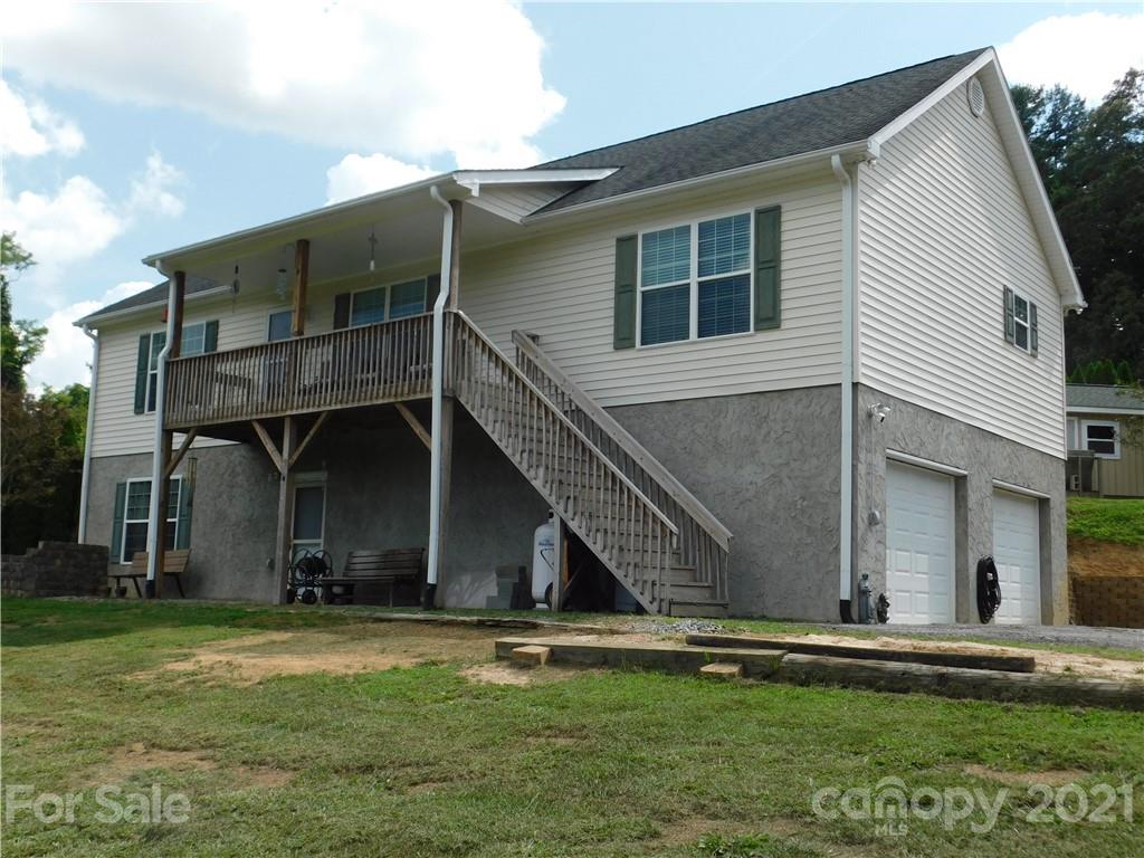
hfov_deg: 51.4
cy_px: 429
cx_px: 572
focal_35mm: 36
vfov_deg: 39.7
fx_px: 1190
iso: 125
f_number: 3.5
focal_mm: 6.3
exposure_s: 1/1000
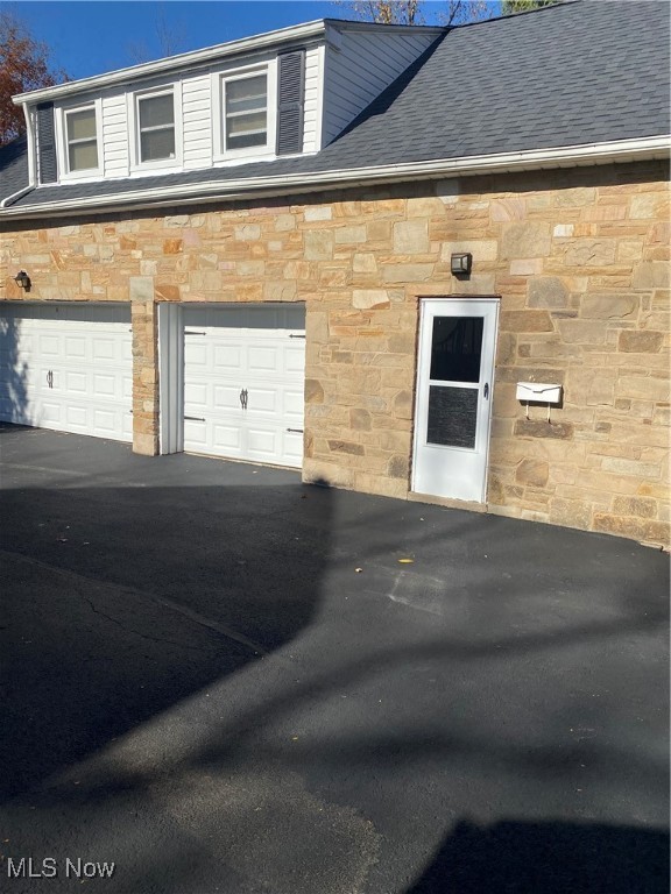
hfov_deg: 53.1
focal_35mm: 26
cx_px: 336
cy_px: 447
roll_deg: -2.1
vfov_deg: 67.3
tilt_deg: -7.0
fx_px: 672
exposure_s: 1/3984
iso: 32
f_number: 1.8
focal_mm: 4.25
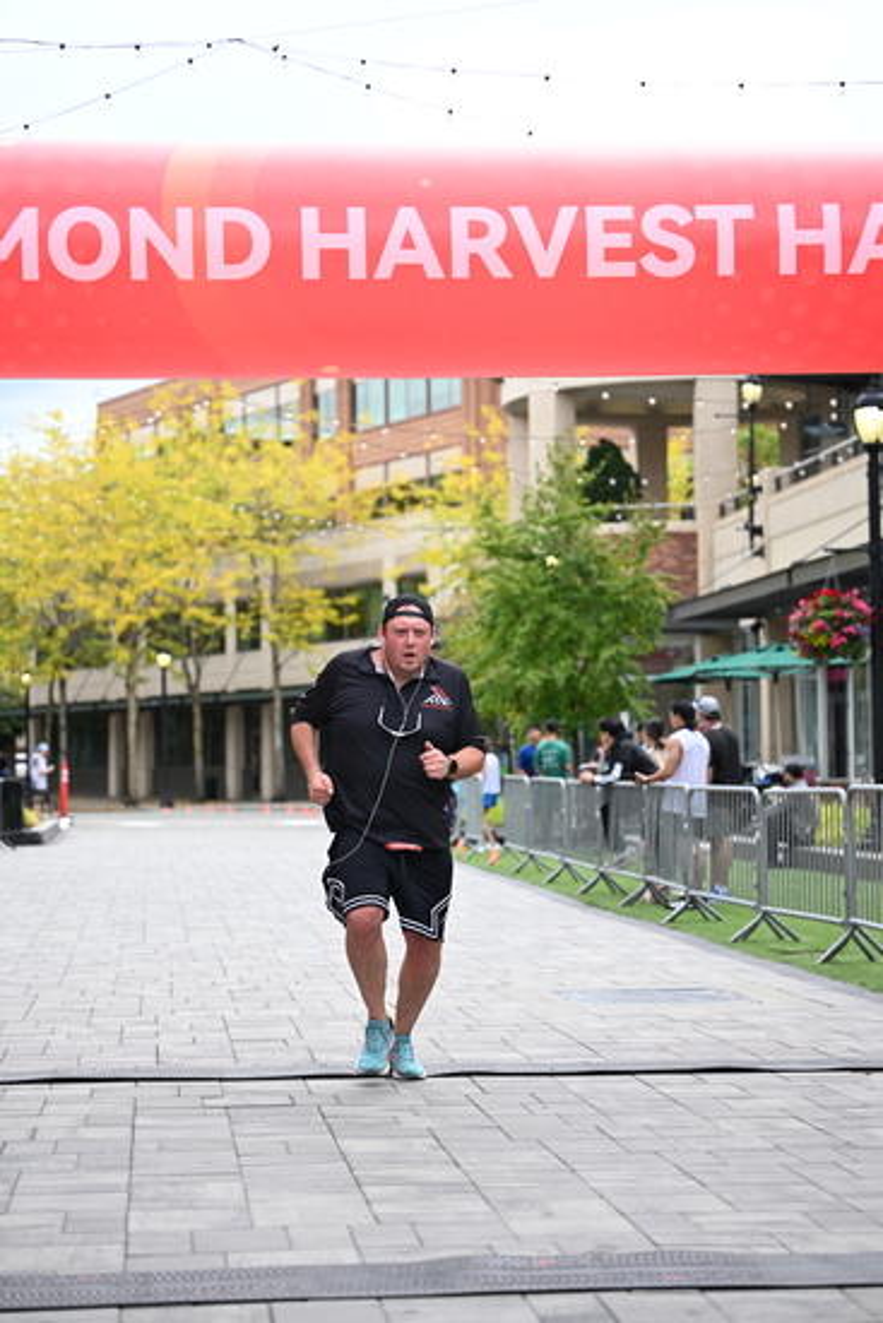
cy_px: 662
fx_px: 2574
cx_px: 442
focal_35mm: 70
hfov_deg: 19.5
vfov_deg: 28.8
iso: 640
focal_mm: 70
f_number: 2.8
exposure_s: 1/2500
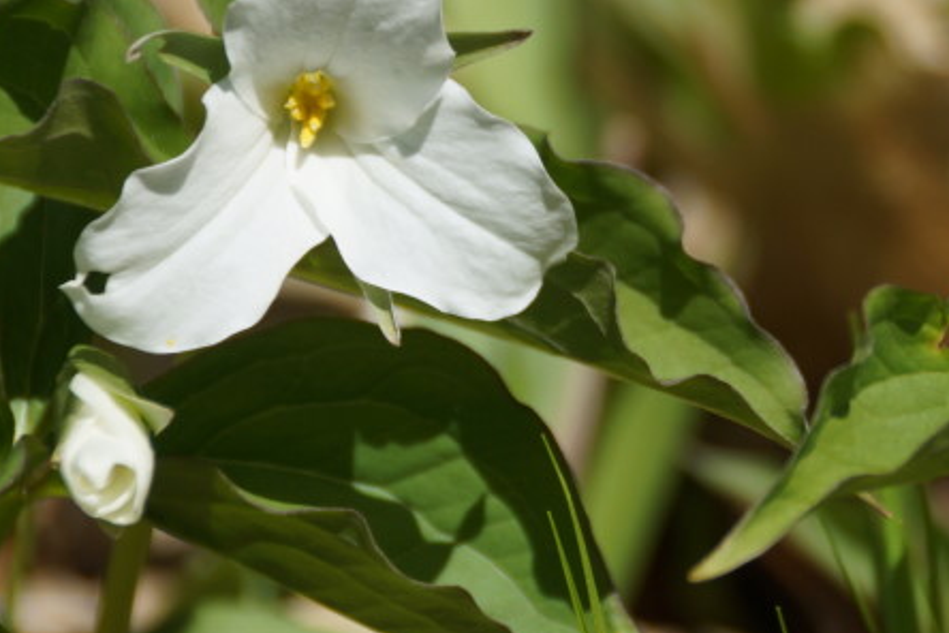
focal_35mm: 810
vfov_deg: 1.7
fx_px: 21351
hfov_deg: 2.5
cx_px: 834
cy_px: 306
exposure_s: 1/500
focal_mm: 250
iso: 100
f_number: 7.1
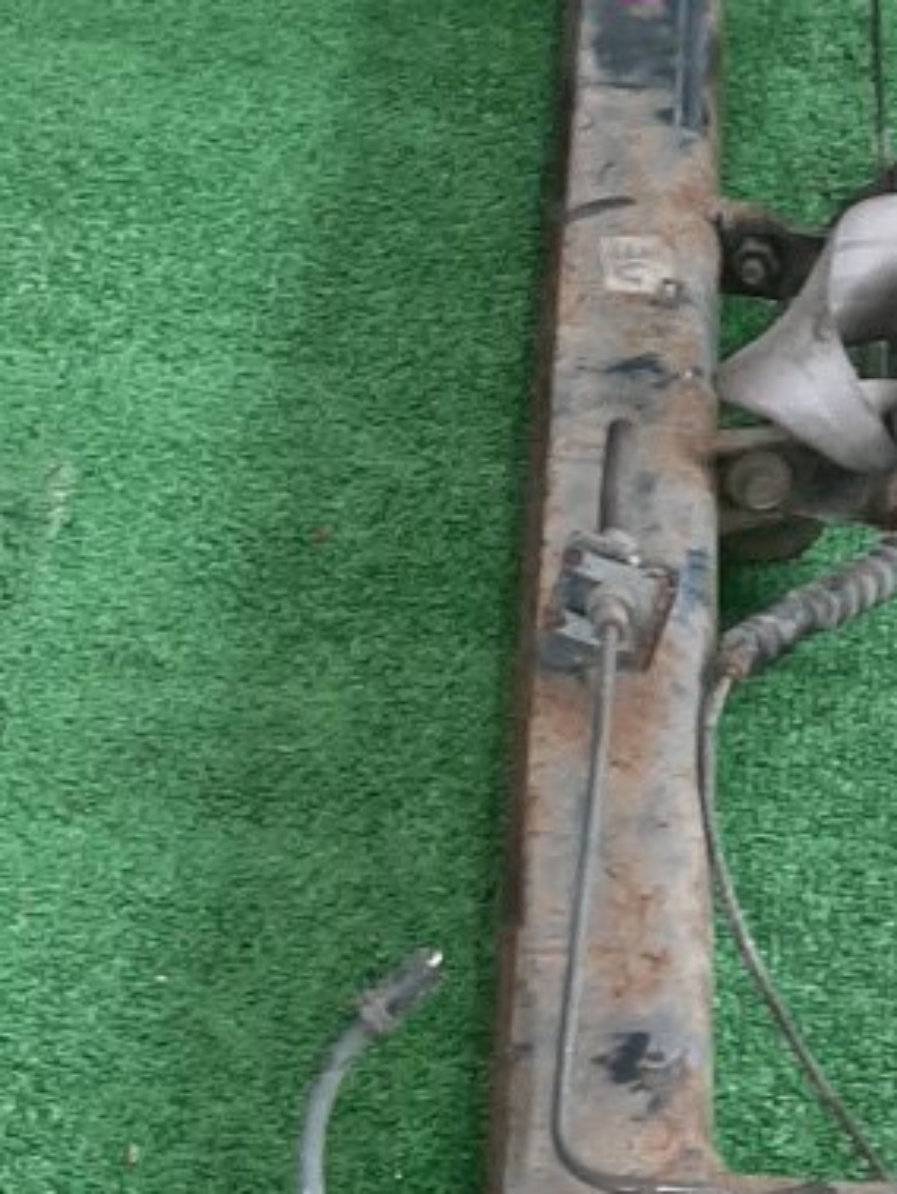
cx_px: 932
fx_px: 3417
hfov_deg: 14.7
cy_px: 1892
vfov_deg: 17.4
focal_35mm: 99
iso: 124
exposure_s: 1/50
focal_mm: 3.93
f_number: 1.7
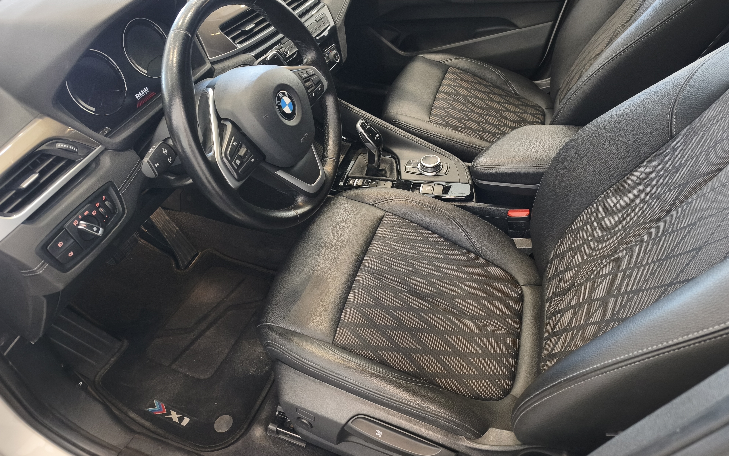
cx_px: 374
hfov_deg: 72.5
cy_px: 190
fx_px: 497
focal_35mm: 25
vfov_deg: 49.1
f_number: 1.62
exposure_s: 1/50
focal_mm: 6.45
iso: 640
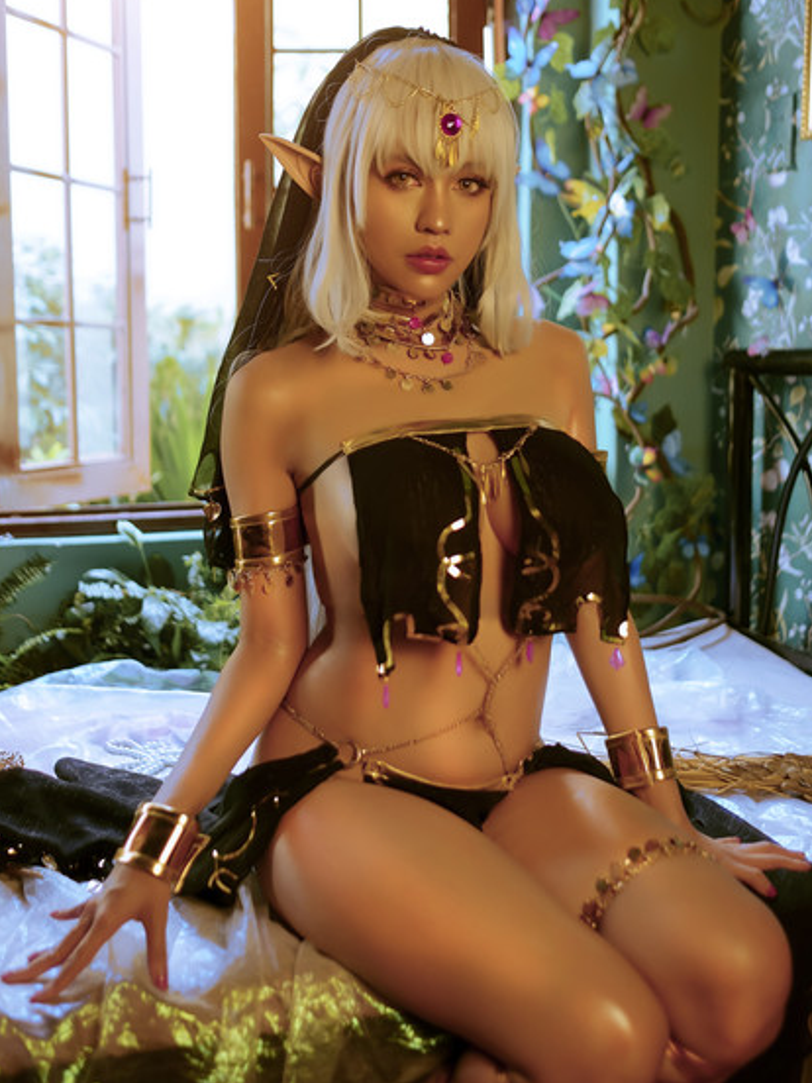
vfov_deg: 47.8
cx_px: 415
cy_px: 489
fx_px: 1220
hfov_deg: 36.8
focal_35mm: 39
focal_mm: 23
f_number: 1.4
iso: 400
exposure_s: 1/180
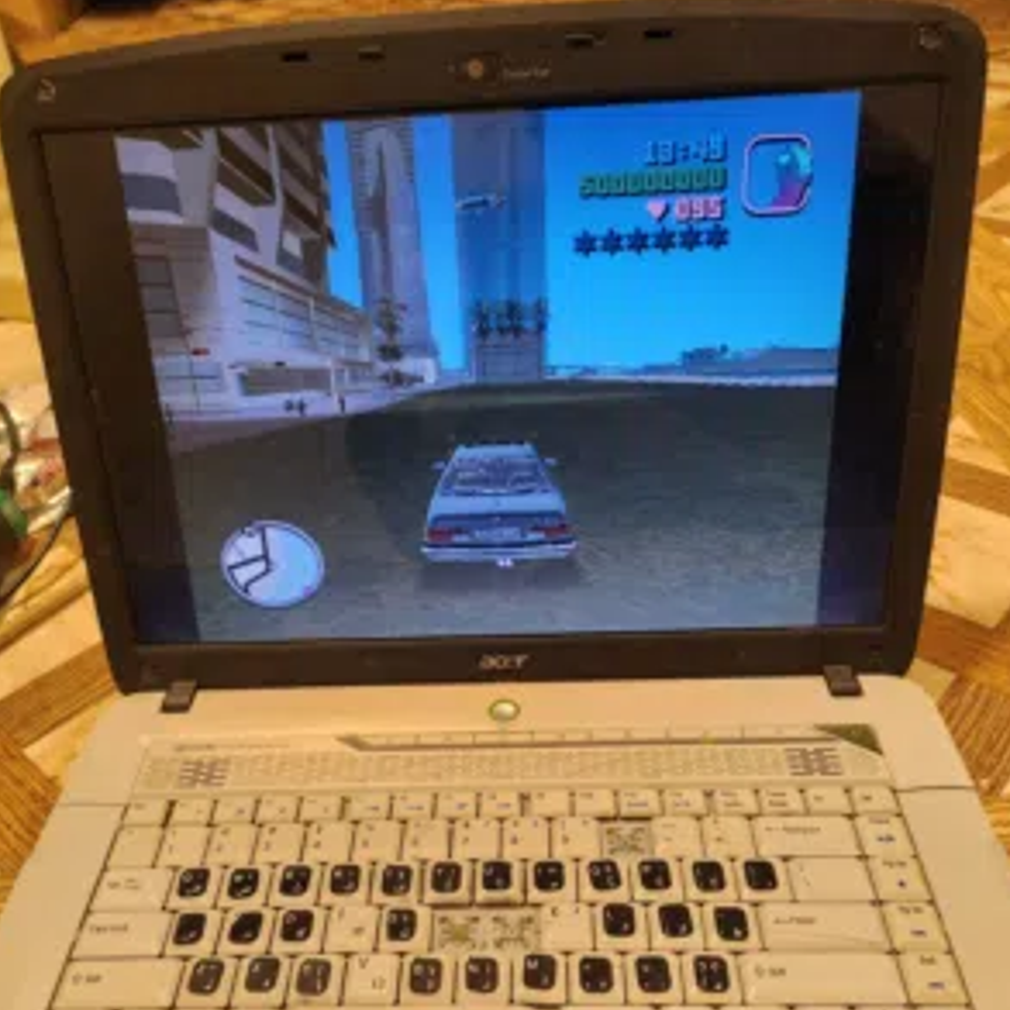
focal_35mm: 29
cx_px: 503
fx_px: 957
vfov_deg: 55.1
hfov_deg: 55.6
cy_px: 624
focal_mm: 5
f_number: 1.8
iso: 400
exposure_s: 1/120
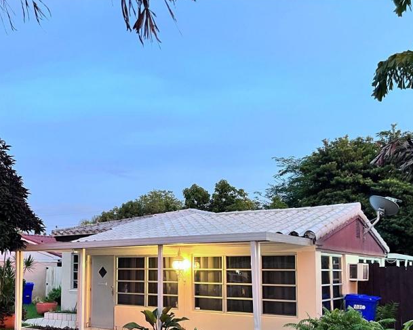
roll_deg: -0.2
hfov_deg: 45.1
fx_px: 489
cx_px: 135
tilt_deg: +2.9
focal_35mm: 40
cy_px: 241
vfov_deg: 36.6
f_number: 1.5
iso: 400
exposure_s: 1/60
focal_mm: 5.7
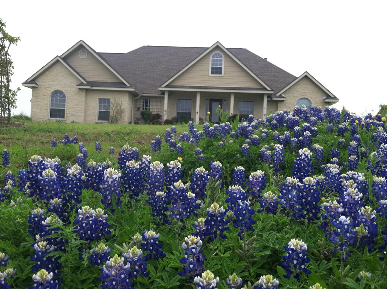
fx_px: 391
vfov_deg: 40.6
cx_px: 194
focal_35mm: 35
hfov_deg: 52.7
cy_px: 144
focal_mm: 3.85
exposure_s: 1/1000
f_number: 2.8
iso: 80
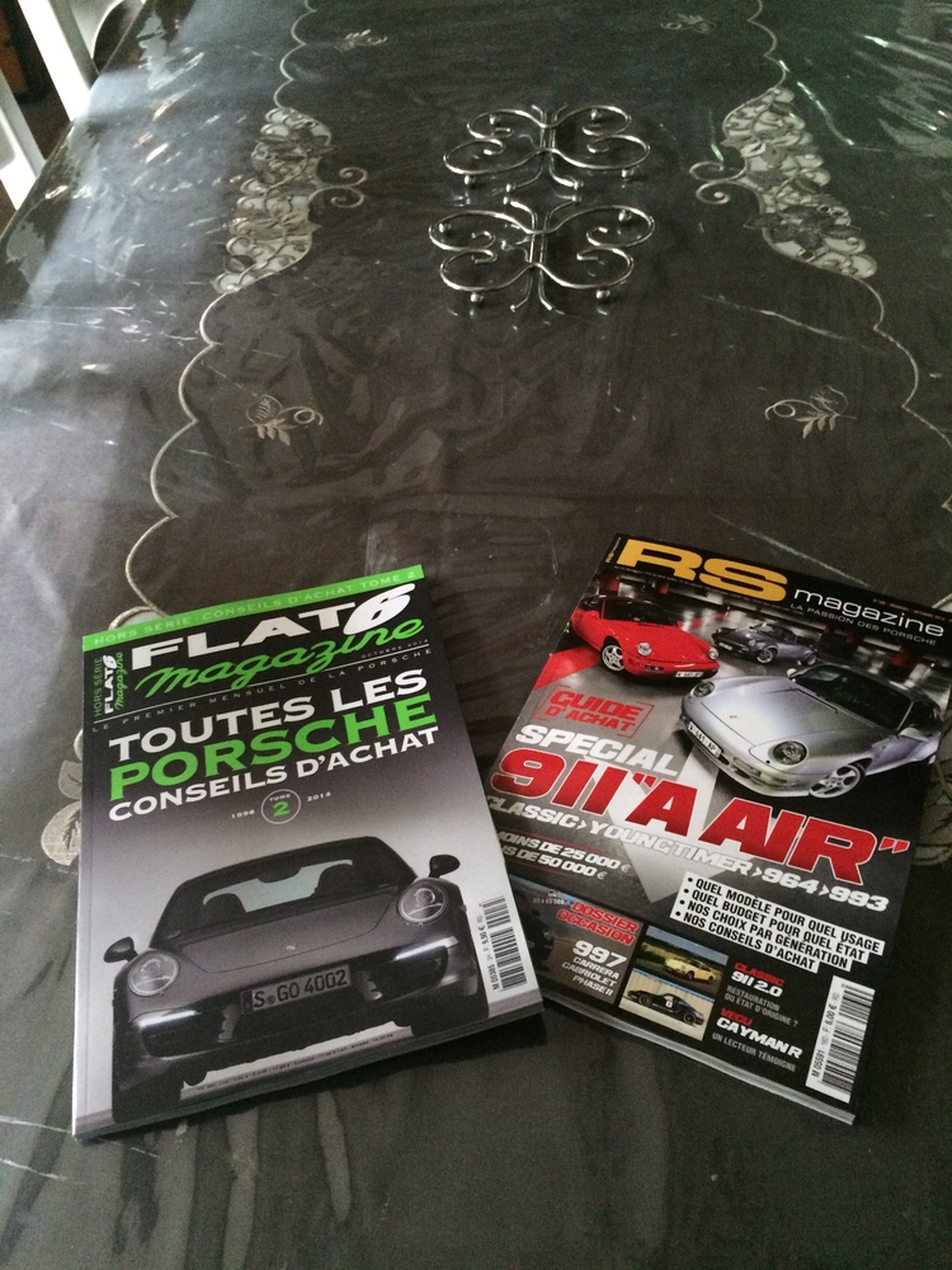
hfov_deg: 48.2
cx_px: 476
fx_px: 1063
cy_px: 635
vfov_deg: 61.7
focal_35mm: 29
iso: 320
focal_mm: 4.15
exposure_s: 1/15
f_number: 2.2
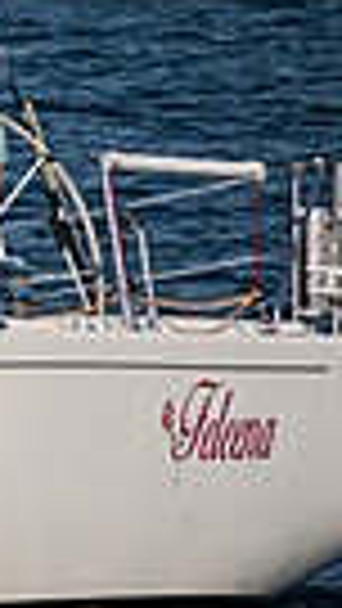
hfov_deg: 1.0
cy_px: -152
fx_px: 18931
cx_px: -1225
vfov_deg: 1.8
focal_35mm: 1175
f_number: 6.3
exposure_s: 1/1600
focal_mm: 200
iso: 400
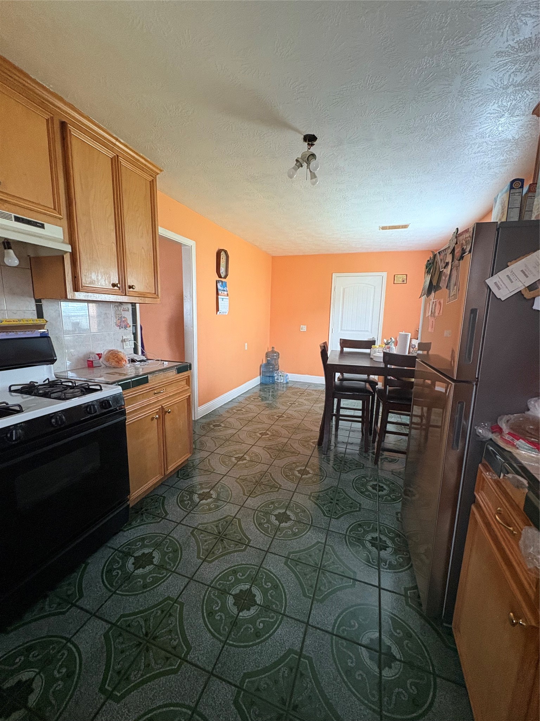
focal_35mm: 14
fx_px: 291
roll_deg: -2.5
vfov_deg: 102.1
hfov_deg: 85.7
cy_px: 360
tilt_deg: -8.3
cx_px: 270
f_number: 2.2
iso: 320
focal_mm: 2.22
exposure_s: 1/60
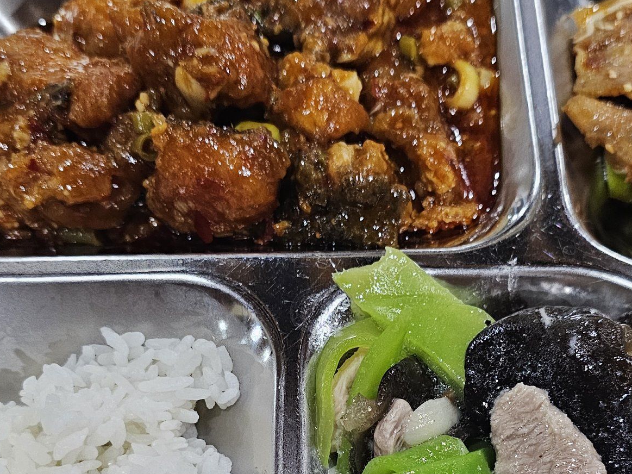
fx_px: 986
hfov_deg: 35.5
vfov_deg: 26.4
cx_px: 362
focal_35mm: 54
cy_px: 399
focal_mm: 6.3
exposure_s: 1/100
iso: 640
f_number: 1.7
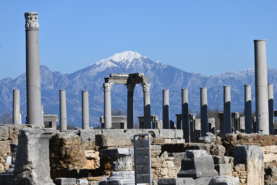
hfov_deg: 10.6
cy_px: 92
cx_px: 138
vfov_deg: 7.0
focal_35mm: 195
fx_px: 1500
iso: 100
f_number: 8
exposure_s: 1/500
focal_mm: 130
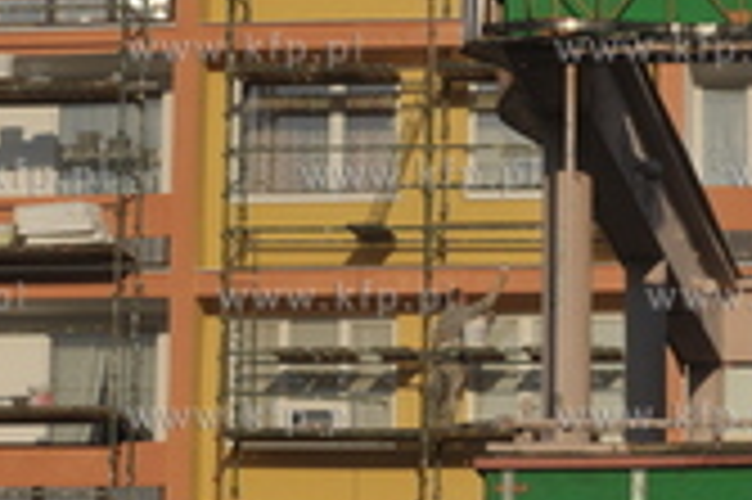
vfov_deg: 6.4
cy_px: 234
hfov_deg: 9.6
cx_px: 576
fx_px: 4487
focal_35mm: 215
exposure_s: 1/4000
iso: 500
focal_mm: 90
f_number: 8
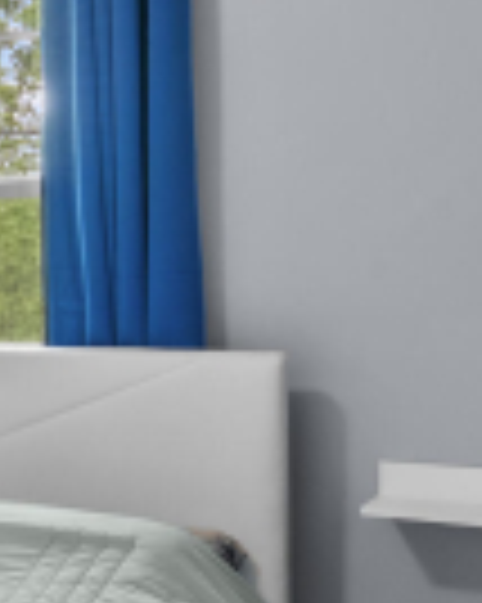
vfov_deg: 22.8
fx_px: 1500
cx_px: -565
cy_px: 310
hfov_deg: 14.3
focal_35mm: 84
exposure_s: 1.6
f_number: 11
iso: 400
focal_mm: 16
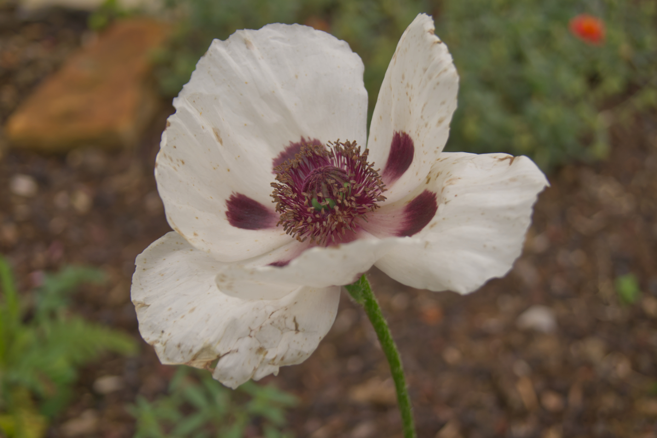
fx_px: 1232
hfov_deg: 29.9
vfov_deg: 20.2
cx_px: 328
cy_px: 219
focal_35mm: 68
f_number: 5.6
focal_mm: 45
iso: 100
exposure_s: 1/320
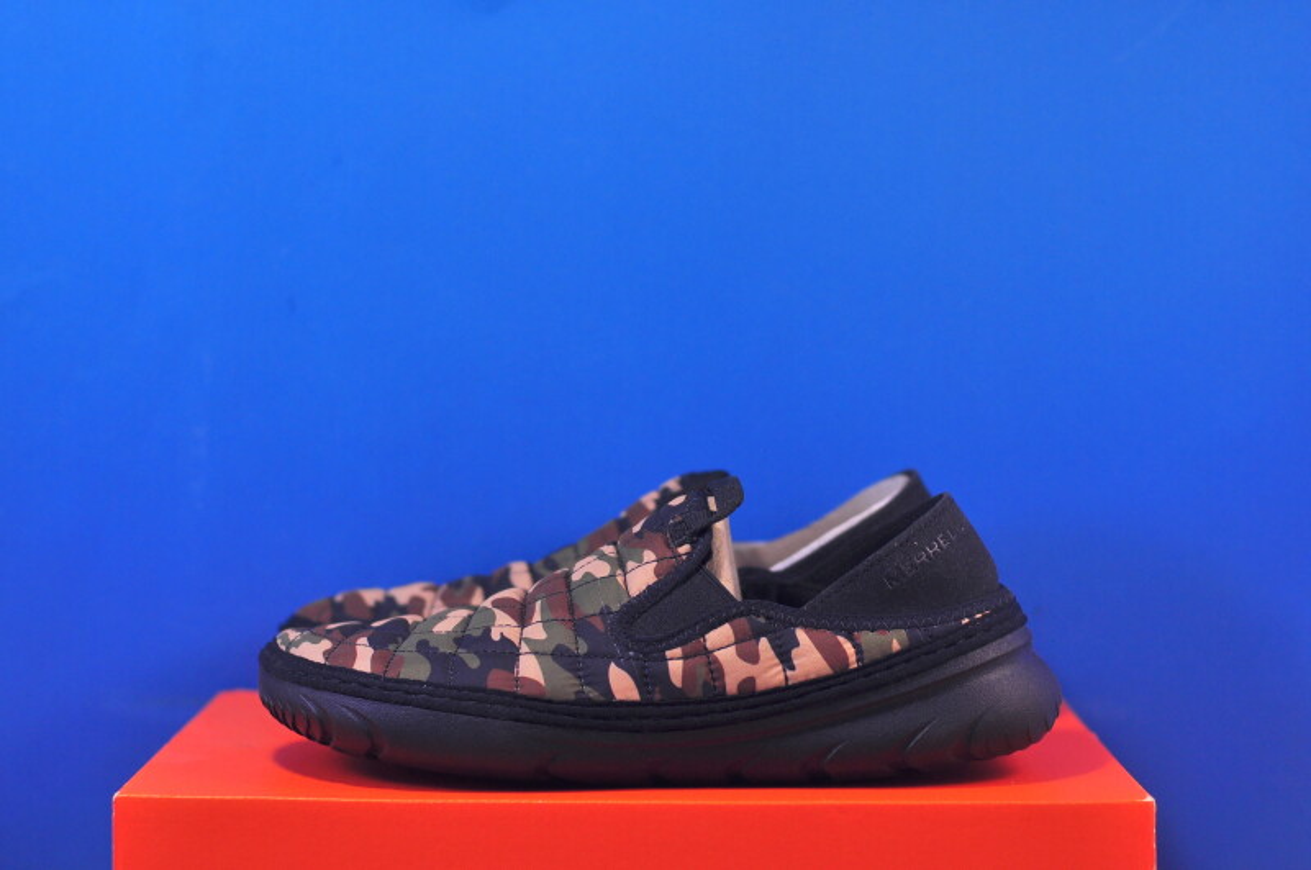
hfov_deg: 27.0
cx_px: 656
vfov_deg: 18.1
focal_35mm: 75
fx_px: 2727
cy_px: 435
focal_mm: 50
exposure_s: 1/320
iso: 250
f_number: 2.5
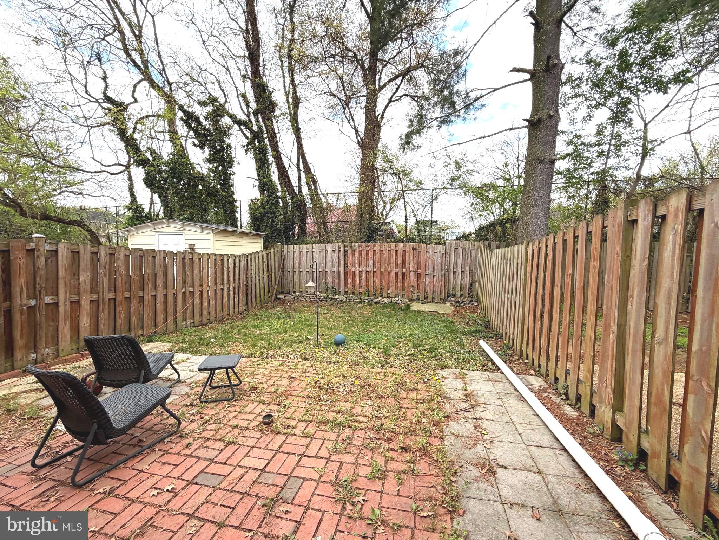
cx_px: 360
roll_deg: -1.0
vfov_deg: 85.7
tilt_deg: -3.2
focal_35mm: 14
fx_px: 291
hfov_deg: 102.1
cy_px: 270
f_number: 2.2
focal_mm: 2.22
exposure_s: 1/419
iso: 64
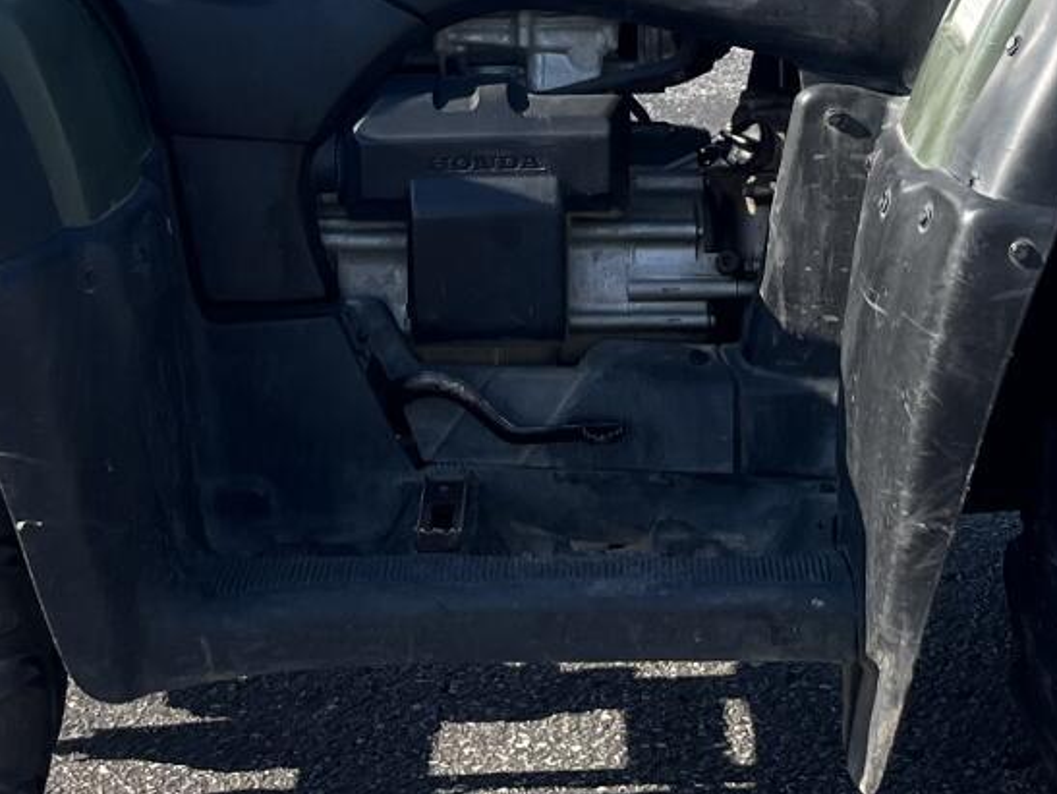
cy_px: -195
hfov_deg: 20.6
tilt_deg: -8.7
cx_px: 526
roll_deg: +2.8
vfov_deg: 15.0
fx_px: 2903
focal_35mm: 95
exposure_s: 1/2825
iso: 50
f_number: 1.6
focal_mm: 5.1
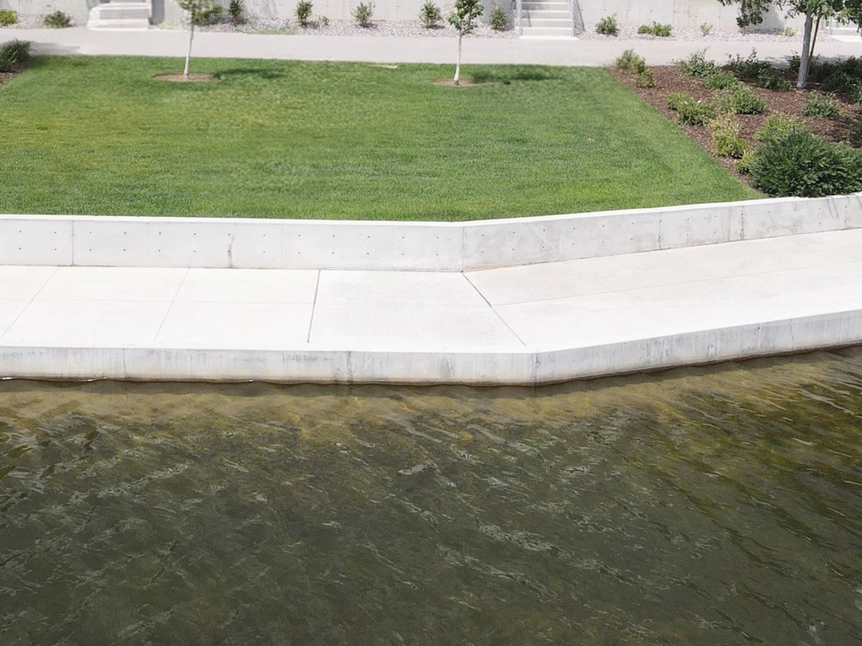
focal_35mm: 51
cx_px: 360
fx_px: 1270
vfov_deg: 27.5
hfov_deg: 37.4
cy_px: 58
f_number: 2.8
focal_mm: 4.5
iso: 110
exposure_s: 1/800
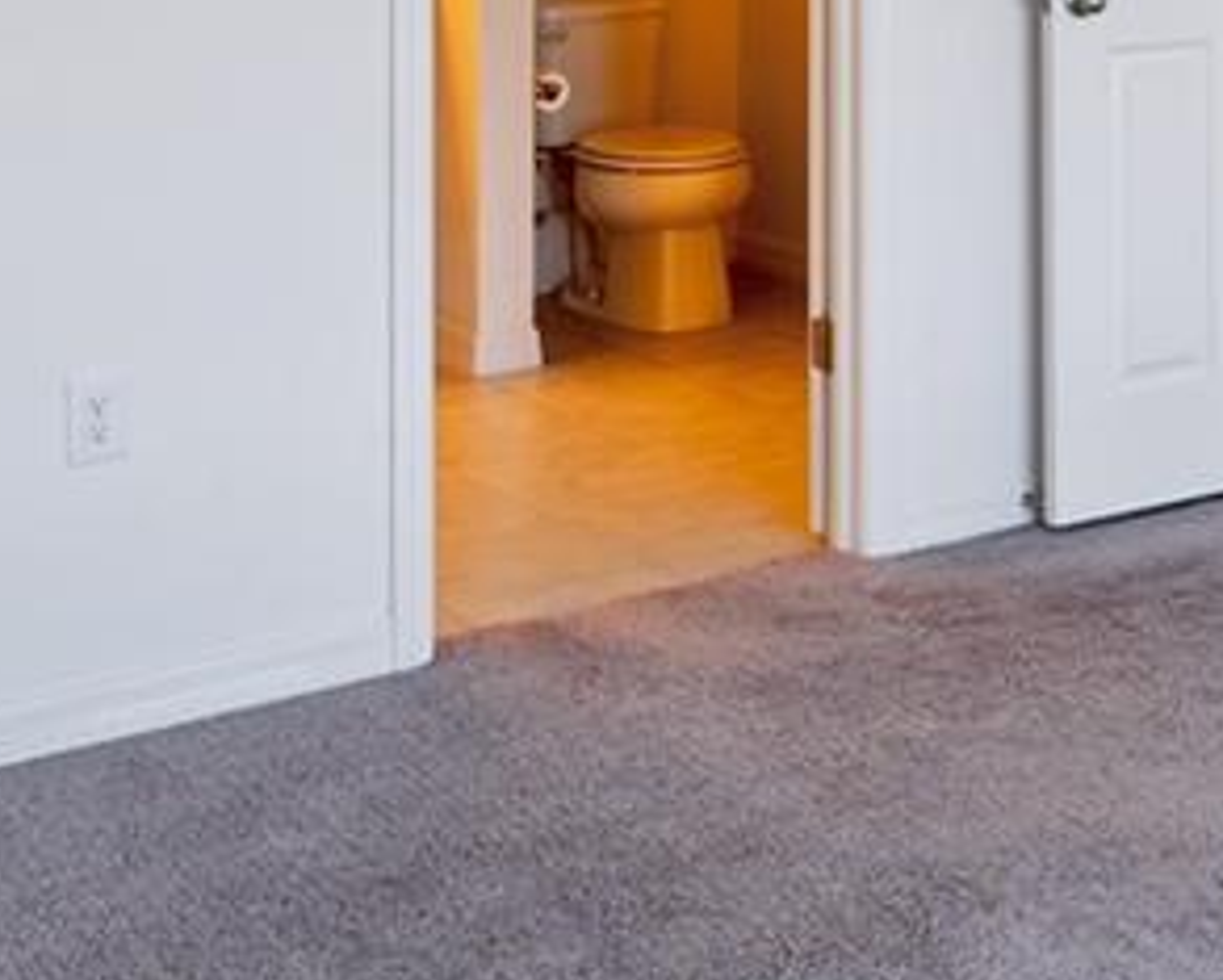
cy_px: -452
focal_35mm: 72
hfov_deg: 23.6
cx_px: 1541
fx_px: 2608
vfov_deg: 18.9
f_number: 4
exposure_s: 1/20
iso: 320
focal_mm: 14
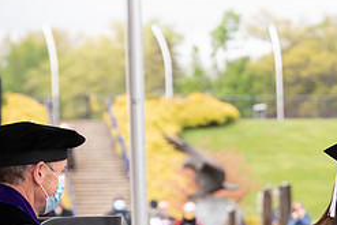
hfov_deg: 7.5
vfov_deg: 5.0
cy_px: 226
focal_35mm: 272
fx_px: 2548
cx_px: 351
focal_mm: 116
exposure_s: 1/200
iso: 200
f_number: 5
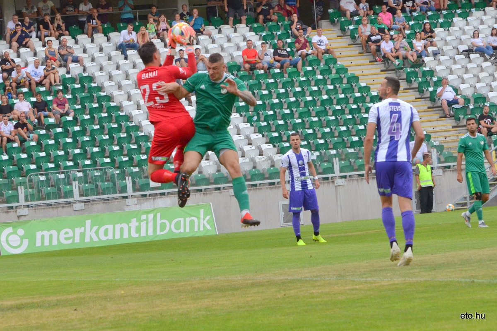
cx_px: 248
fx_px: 1615
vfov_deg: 11.7
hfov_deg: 17.5
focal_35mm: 117
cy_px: 166
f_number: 7.1
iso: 1000
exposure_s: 1/800
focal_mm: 78
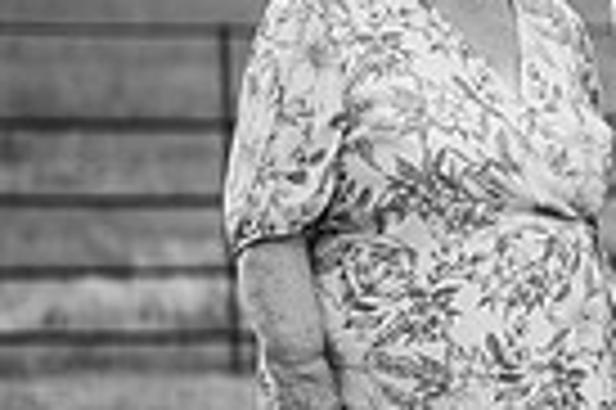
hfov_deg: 5.6
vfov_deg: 3.8
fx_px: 6153
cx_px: 1299
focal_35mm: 360
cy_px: 266
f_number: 2.2
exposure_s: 1/800
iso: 100
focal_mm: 85
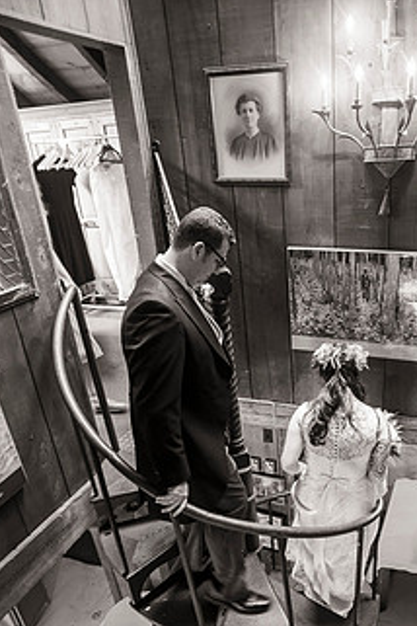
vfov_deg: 64.3
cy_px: 400
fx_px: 486
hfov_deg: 45.6
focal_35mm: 28
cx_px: 284
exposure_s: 1/40
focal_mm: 20
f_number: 2.8
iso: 1000
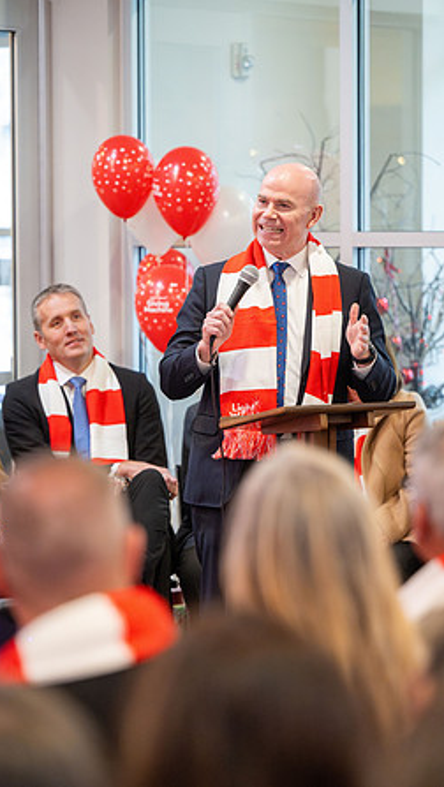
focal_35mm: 137
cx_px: 245
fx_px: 2863
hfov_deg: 8.9
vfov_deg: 15.7
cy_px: 393
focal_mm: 130
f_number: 2.8
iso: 8000
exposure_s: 1/400
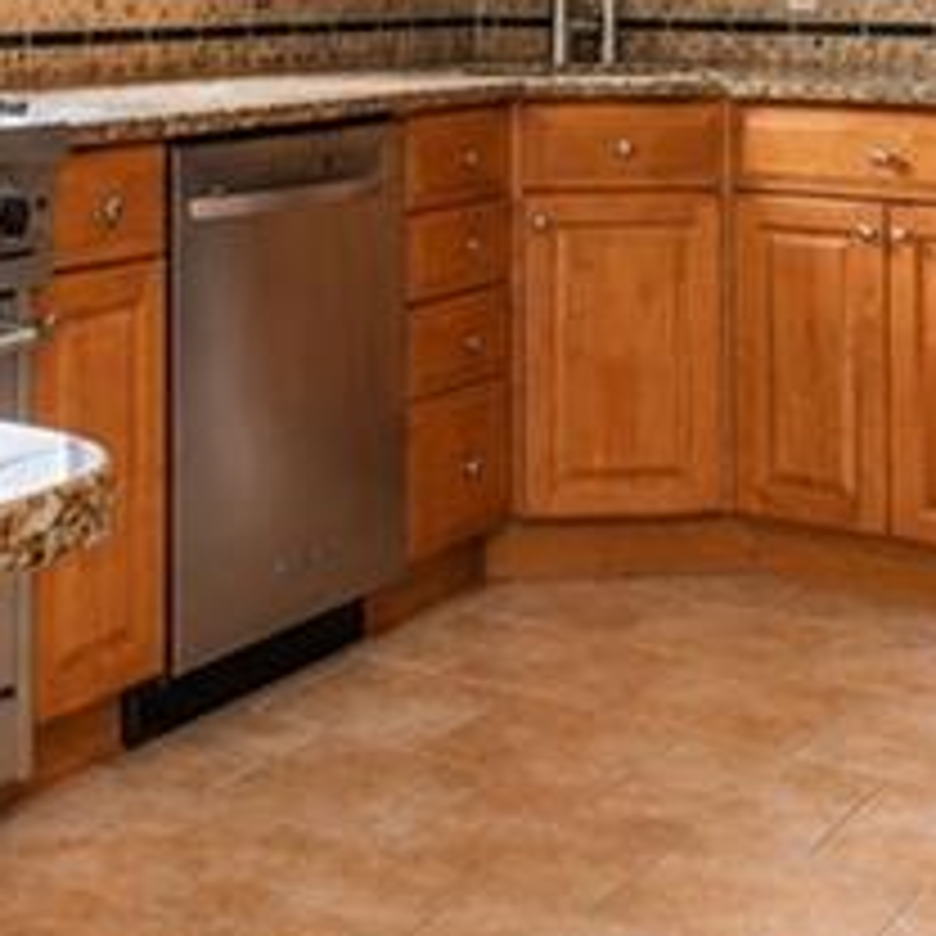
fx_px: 2050
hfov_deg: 25.6
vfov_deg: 24.3
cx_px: 342
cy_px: -54
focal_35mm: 67
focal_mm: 16
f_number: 4
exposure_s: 1/5
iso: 64
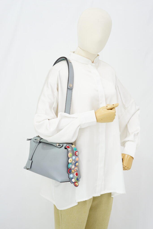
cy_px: 114
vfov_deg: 39.6
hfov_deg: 27.0
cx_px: 76
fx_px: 319
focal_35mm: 50
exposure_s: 1/10
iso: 640
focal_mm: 50
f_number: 6.3
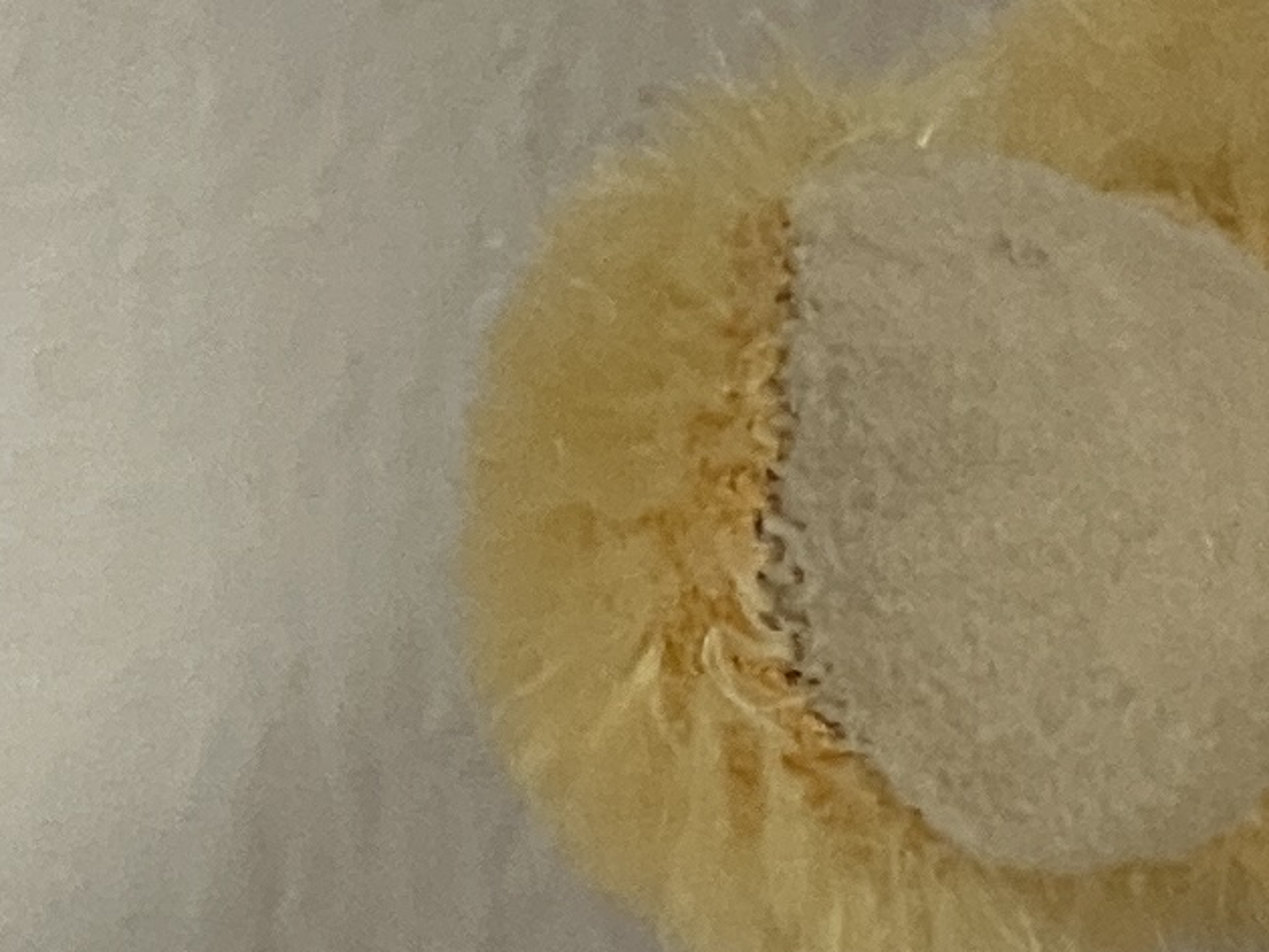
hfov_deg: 4.8
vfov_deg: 3.6
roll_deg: -1.4
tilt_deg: -25.2
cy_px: 627
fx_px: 15033
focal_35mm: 410
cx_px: 2060
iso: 160
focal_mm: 7.5
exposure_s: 1/50
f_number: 2.2
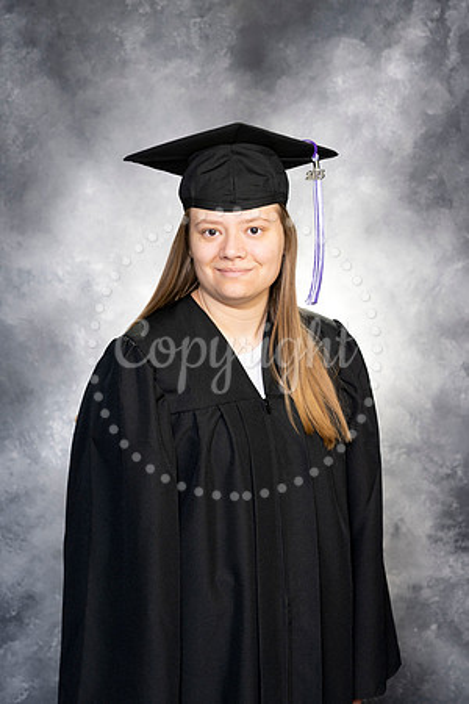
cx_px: 234
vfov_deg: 23.9
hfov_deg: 16.1
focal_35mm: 85
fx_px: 1661
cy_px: 352
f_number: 8
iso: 250
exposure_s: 1/125
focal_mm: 85
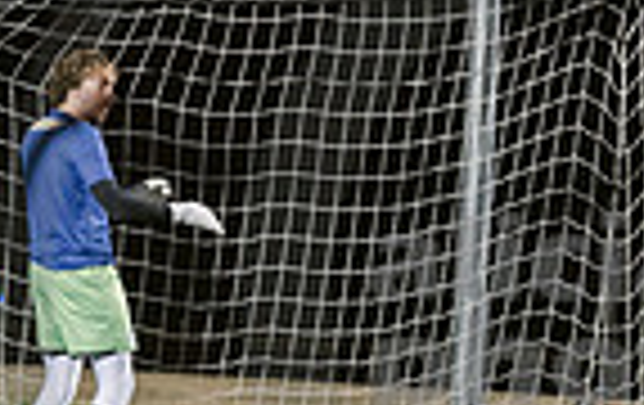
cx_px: 685
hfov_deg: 5.0
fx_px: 7404
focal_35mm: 421
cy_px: 308
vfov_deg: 3.1
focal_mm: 102
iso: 2500
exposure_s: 1/250
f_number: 4
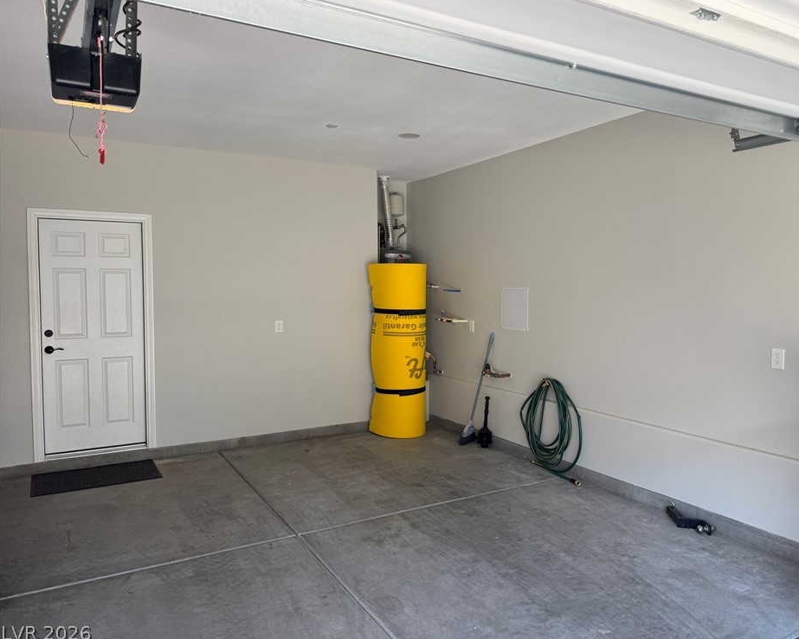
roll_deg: +0.4
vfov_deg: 54.9
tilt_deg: -2.3
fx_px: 615
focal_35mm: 26
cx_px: 440
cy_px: 315
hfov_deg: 65.9
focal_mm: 6.76
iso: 64
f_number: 1.78
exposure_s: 1/121
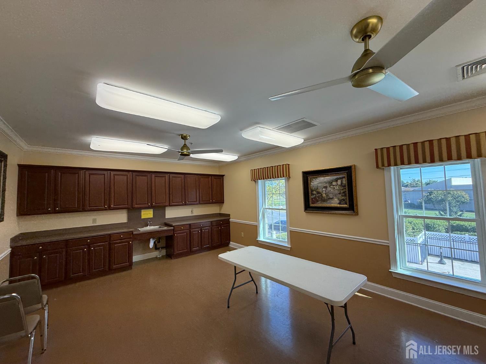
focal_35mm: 14
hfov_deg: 102.1
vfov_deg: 85.7
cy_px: 182
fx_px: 197
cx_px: 243
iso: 50
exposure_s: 1/125
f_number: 2.2
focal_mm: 2.22
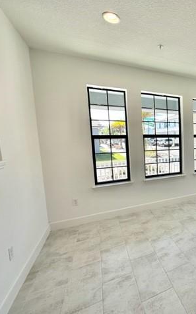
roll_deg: +0.3
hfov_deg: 49.3
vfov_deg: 85.1
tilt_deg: -5.4
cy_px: 156
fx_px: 171
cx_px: 194
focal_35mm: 20
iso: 40
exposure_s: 1/269
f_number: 2.2
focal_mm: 2.22
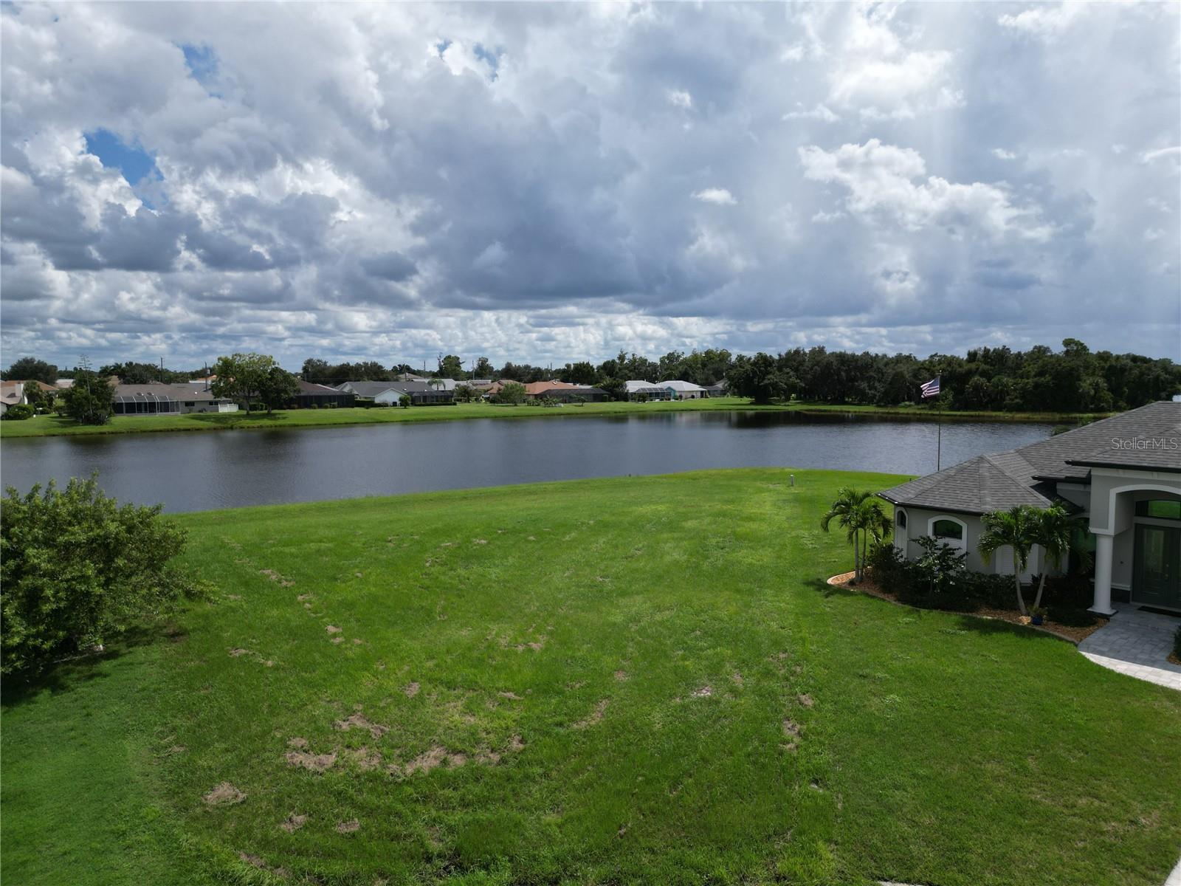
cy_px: 443
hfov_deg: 71.6
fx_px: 819
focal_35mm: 24
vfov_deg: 56.8
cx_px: 590
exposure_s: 1/5000
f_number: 1.7
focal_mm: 6.72
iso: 120
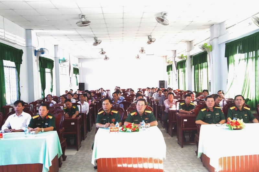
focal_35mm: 32
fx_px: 227
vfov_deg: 41.7
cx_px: 130
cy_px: 86
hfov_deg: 59.5
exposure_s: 1/40
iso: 3200
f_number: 7.1
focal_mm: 21
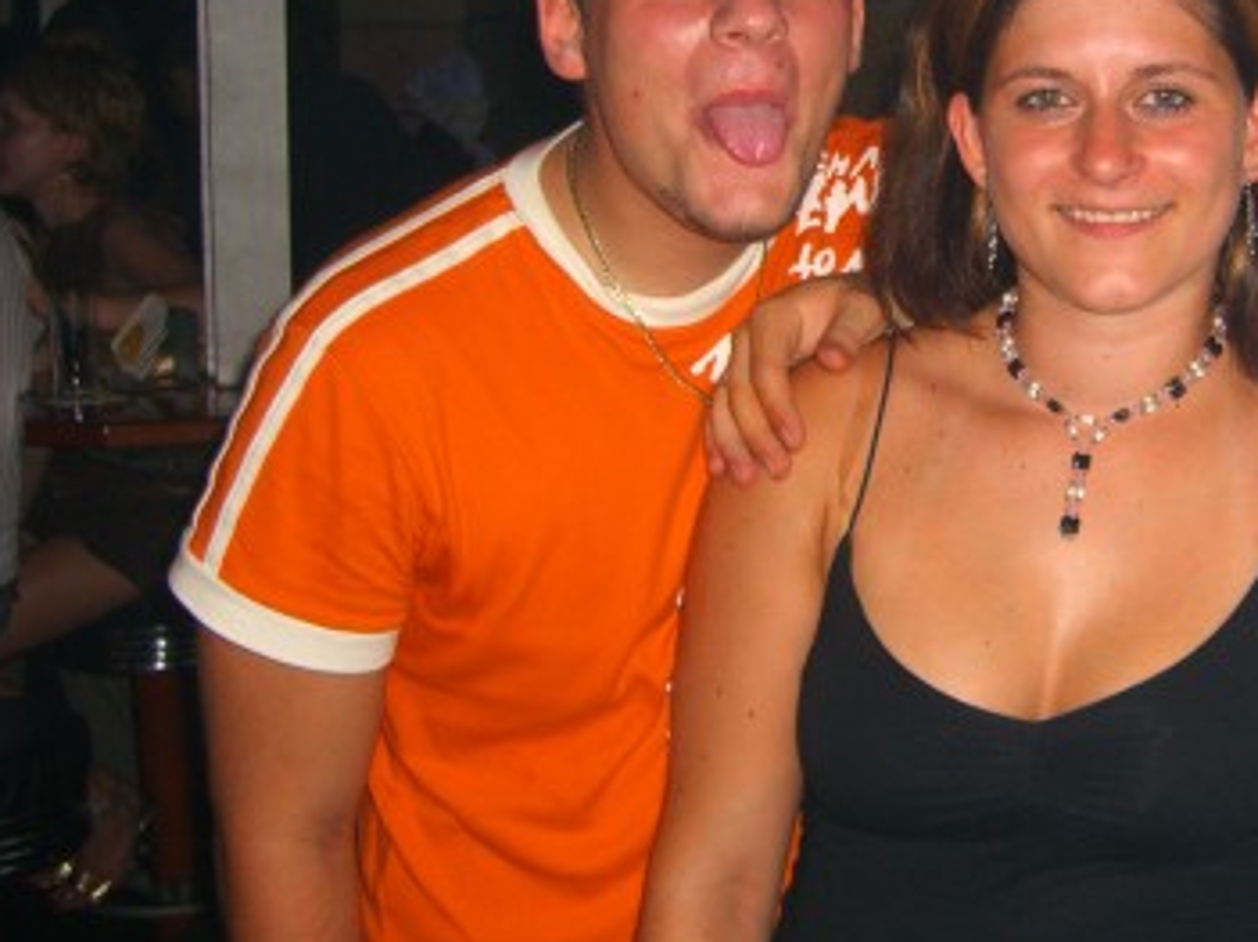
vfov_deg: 22.5
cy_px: 301
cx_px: 1043
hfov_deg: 29.0
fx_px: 2361
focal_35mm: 65
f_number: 2.8
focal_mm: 7.9
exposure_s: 1/60
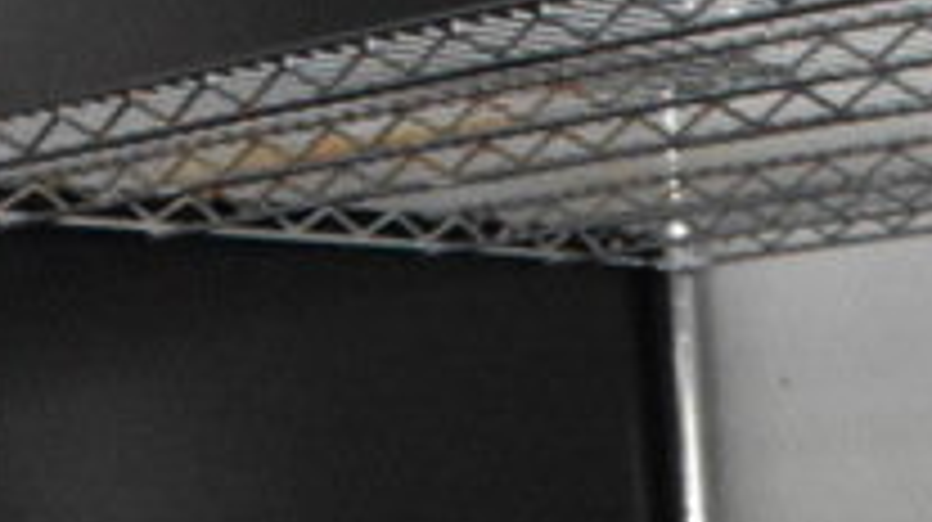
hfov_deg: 16.0
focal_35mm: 125
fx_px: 3086
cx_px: 1310
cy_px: 1249
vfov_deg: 8.8
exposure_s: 1/60
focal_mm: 18
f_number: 4
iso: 6400
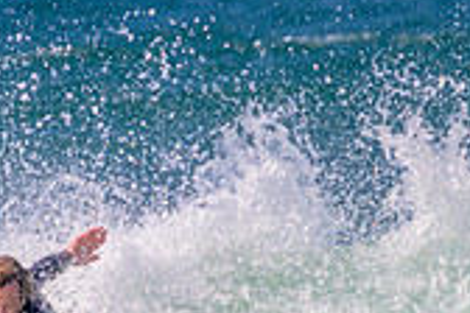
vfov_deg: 0.5
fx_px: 36004
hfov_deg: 0.7
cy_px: 409
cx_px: 221
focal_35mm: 2758
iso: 900
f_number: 11
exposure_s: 1/2000
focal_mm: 800
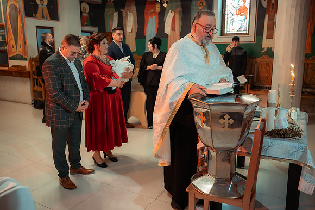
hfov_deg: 63.0
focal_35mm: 29
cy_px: 100
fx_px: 257
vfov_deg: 44.4
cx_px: 165
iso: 3200
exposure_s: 1/160
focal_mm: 28
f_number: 2.8
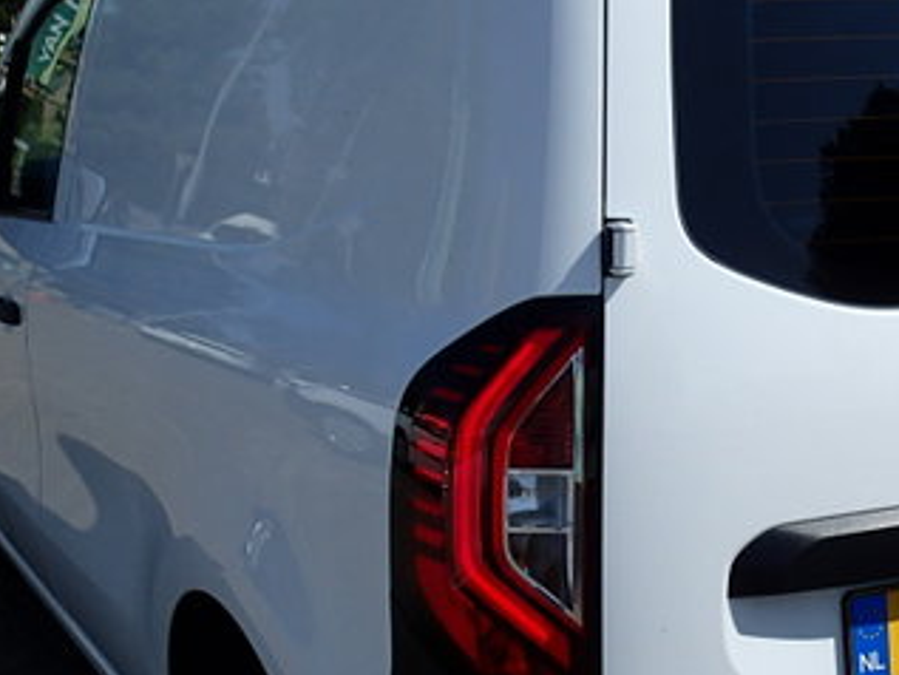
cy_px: 442
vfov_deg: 24.3
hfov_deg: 31.8
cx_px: 641
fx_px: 1559
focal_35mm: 60
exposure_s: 1/320
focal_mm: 4.5
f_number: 8
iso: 100
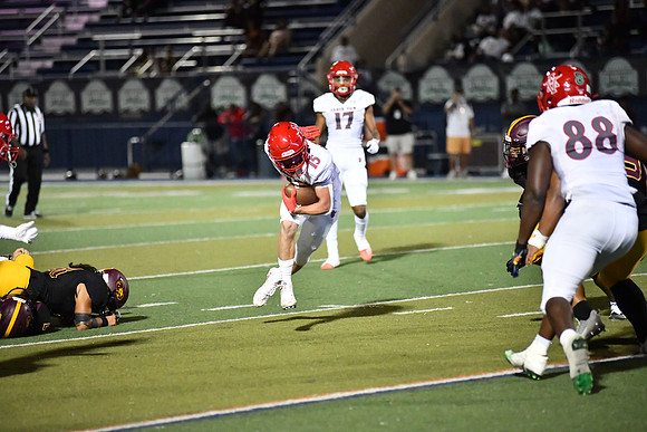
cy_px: 216
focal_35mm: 200
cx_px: 324
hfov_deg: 10.3
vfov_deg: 6.9
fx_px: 3595
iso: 12800
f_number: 2.8
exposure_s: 1/3200
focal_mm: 200
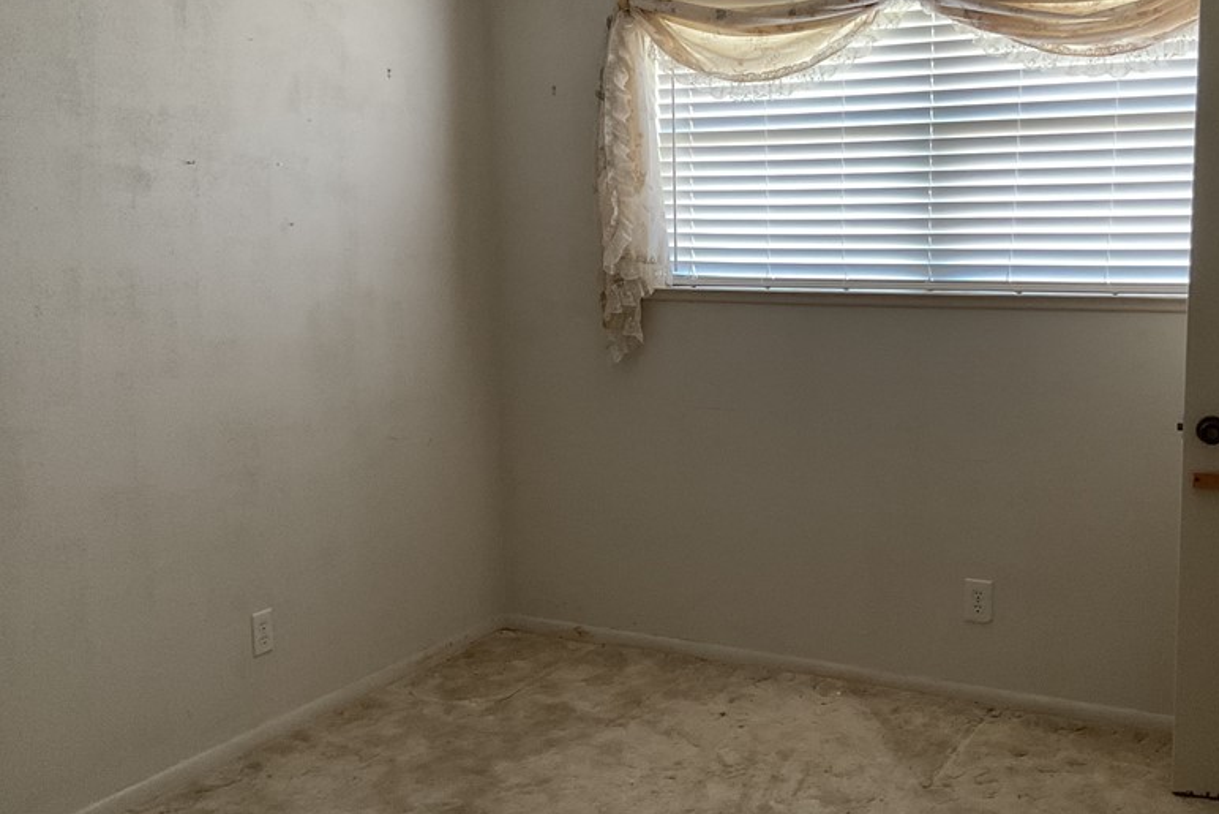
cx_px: 720
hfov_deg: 48.2
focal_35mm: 40
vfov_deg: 33.4
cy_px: 386
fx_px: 1355
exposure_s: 1/50
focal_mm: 3
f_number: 1.8
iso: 250
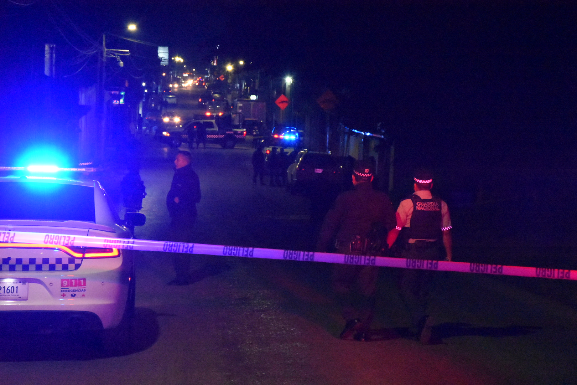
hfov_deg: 16.1
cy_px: 192
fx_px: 2043
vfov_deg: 10.8
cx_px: 288
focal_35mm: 128
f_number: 8
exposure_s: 1/250
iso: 16000
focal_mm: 85
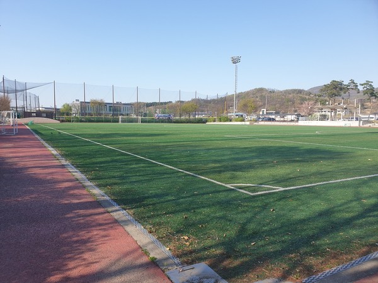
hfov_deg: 67.3
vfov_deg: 53.1
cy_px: 142
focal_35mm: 26
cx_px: 189
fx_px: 284
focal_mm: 4.3
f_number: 2.4
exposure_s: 1/718
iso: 50
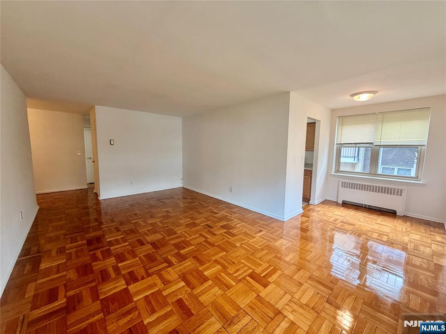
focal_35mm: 14
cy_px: 167
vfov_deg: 85.7
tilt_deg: -3.8
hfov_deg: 102.1
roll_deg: -0.1
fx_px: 180
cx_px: 223
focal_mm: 2.22
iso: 200
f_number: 2.2
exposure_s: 1/120
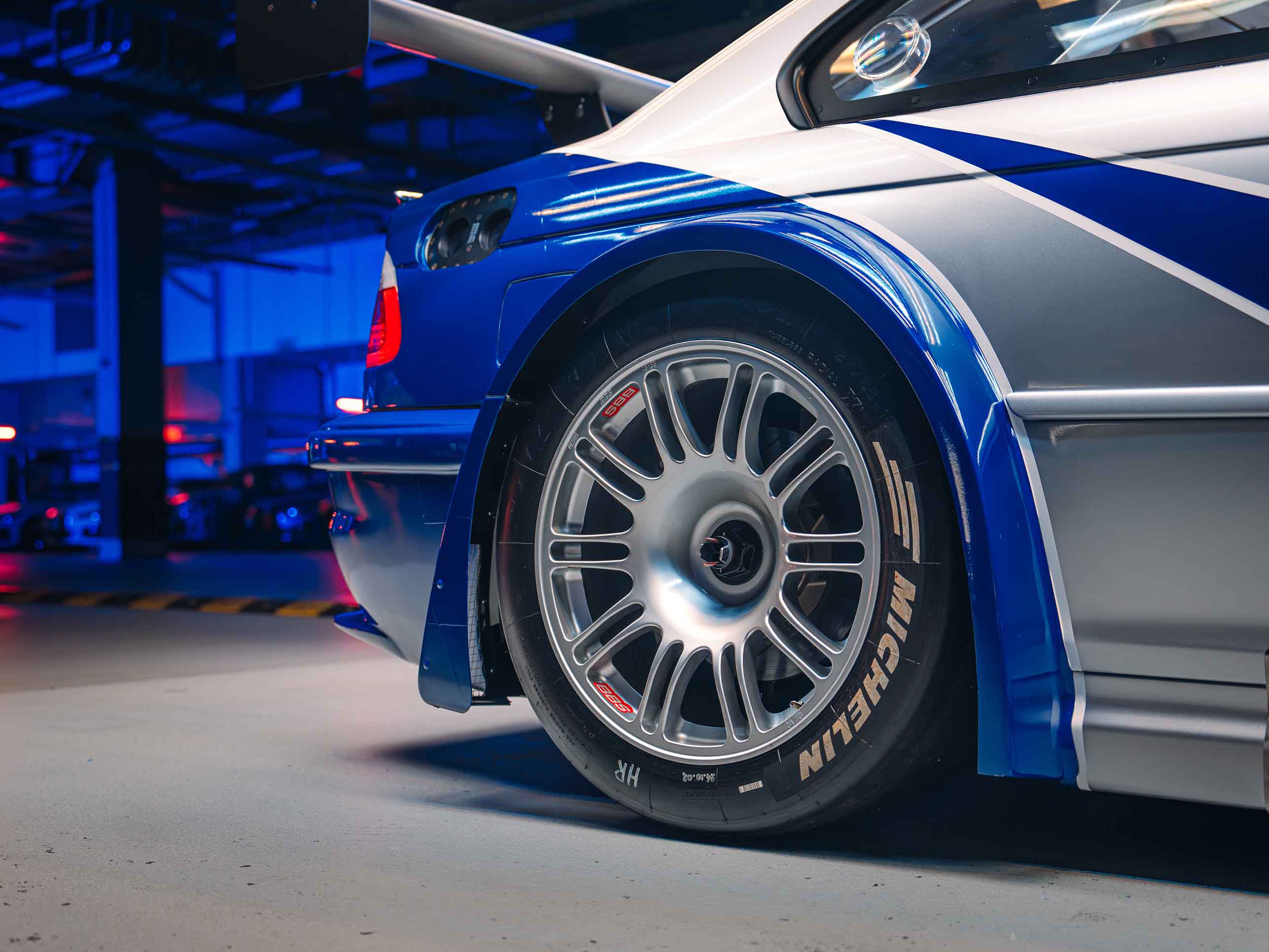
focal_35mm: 47
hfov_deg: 40.4
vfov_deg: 30.9
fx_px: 1723
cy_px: 464
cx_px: 624
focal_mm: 39
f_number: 2.8
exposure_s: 1/40
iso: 800
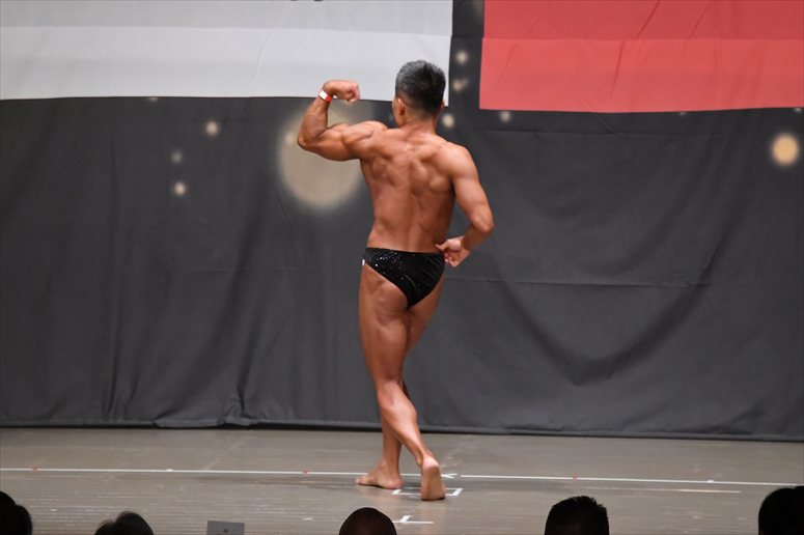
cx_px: 402
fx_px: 5023
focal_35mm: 225
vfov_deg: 6.1
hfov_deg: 9.2
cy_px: 268
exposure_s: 1/400
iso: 6400
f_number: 5.6
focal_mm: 150
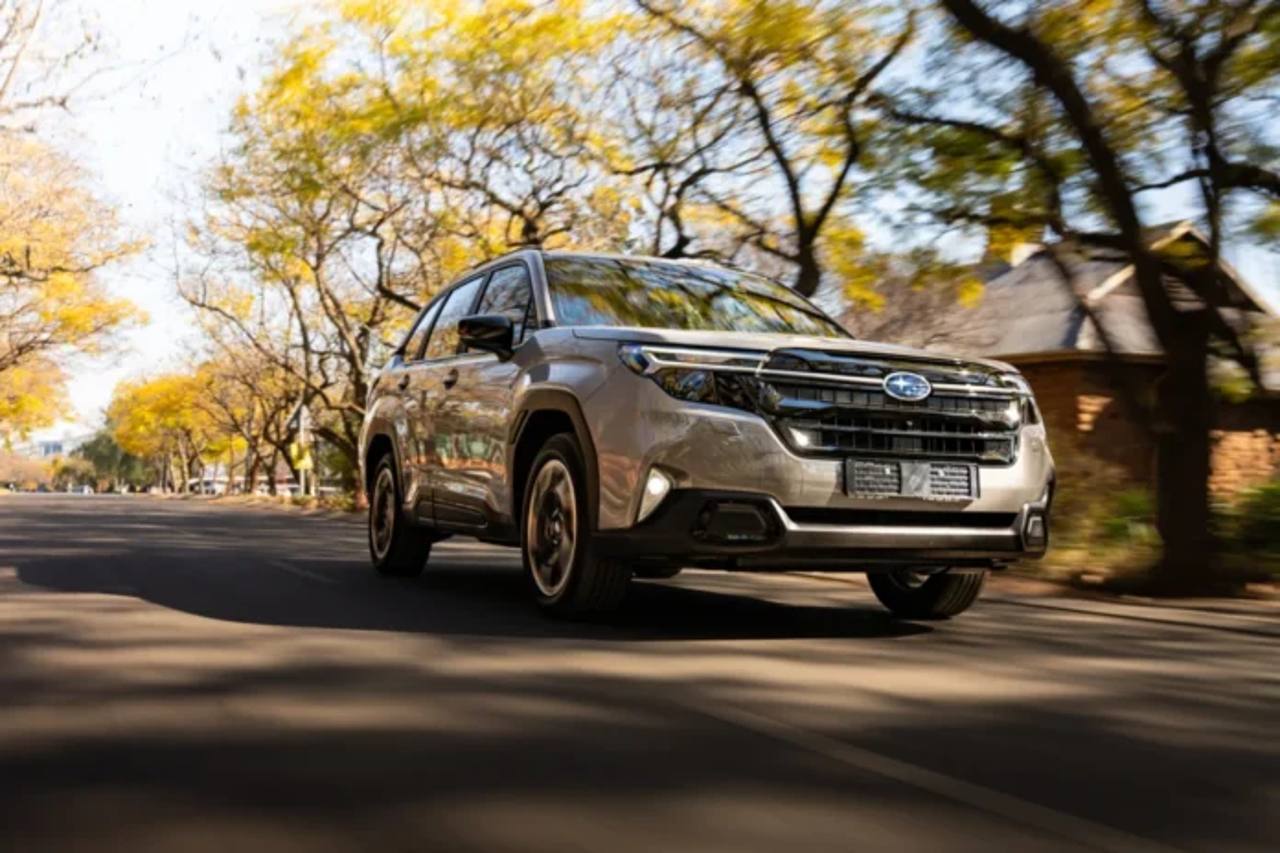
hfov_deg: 53.1
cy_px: 426
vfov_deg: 36.9
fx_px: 1280
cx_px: 640
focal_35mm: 36
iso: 100
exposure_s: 1/30
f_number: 2.8
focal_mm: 24
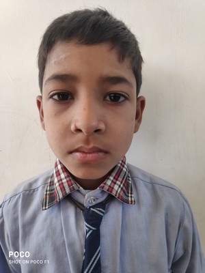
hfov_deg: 66.0
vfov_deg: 81.7
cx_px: 102
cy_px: 136
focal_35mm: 20
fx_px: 158
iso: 102
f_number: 1.9
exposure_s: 1/100
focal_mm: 3.94
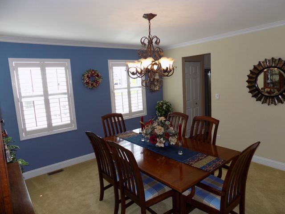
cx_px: 142
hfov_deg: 73.9
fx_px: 189
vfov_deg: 58.9
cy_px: 107
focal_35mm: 23
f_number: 3.1
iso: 80
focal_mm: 4
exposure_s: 1/60
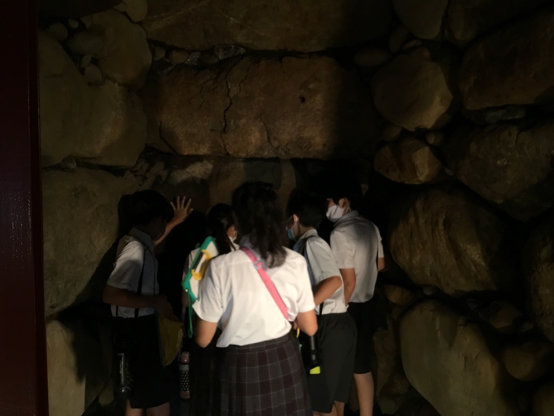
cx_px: 277
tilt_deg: -2.2
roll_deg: +0.0
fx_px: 496
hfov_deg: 58.4
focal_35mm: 31
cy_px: 208
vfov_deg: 45.4
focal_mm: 3.3
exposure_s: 1/30
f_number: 2.4
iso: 80
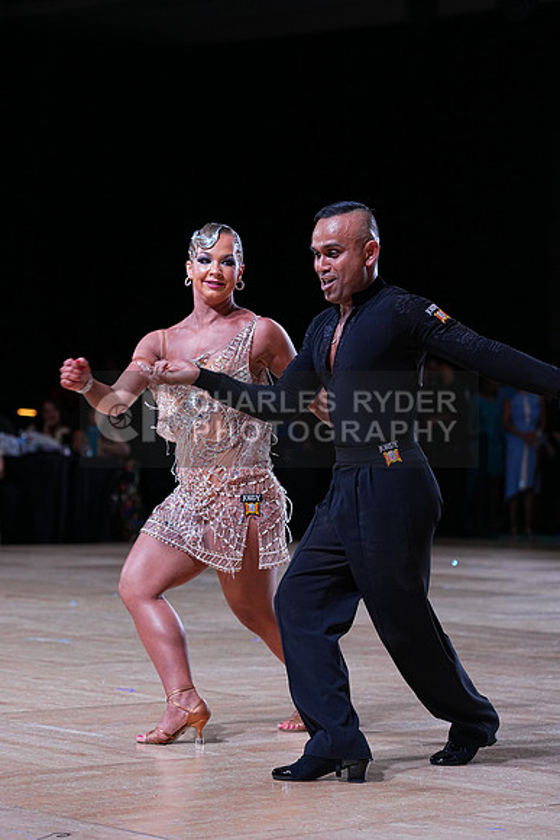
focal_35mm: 102
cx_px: 280
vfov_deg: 20.0
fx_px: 2378
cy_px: 420
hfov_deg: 13.4
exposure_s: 1/400
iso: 1000
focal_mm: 102
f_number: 4
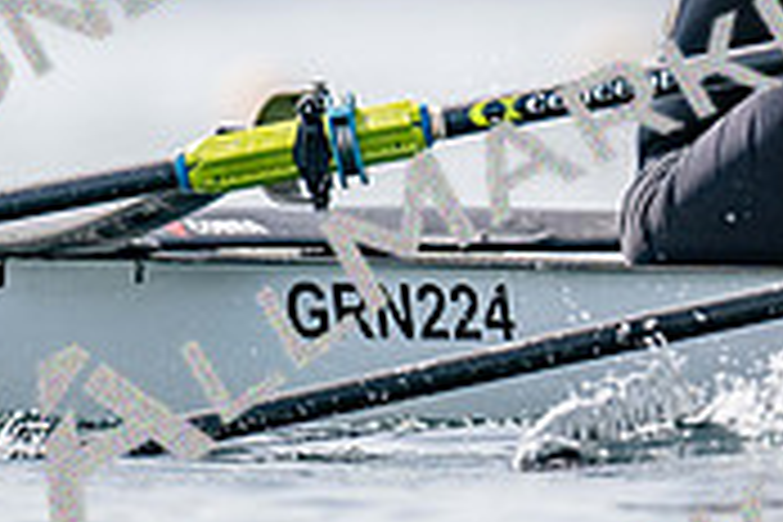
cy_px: -155
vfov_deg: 0.7
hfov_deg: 1.0
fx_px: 43562
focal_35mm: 2003
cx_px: 950
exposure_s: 1/2500
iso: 200
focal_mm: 600
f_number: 4
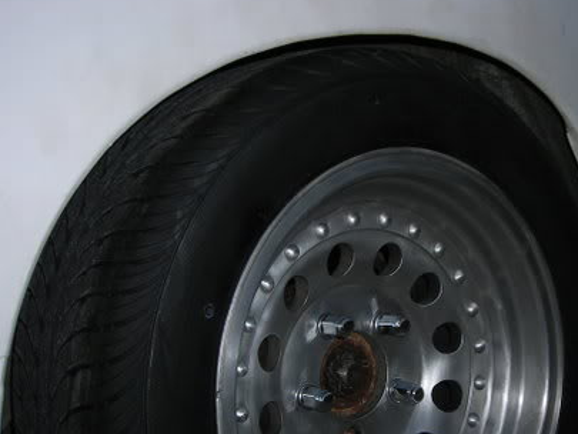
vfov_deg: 24.4
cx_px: 400
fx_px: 1002
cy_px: 276
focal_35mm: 60
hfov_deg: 31.8
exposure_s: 1/60.1
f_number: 3.2
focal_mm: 6.3
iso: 50
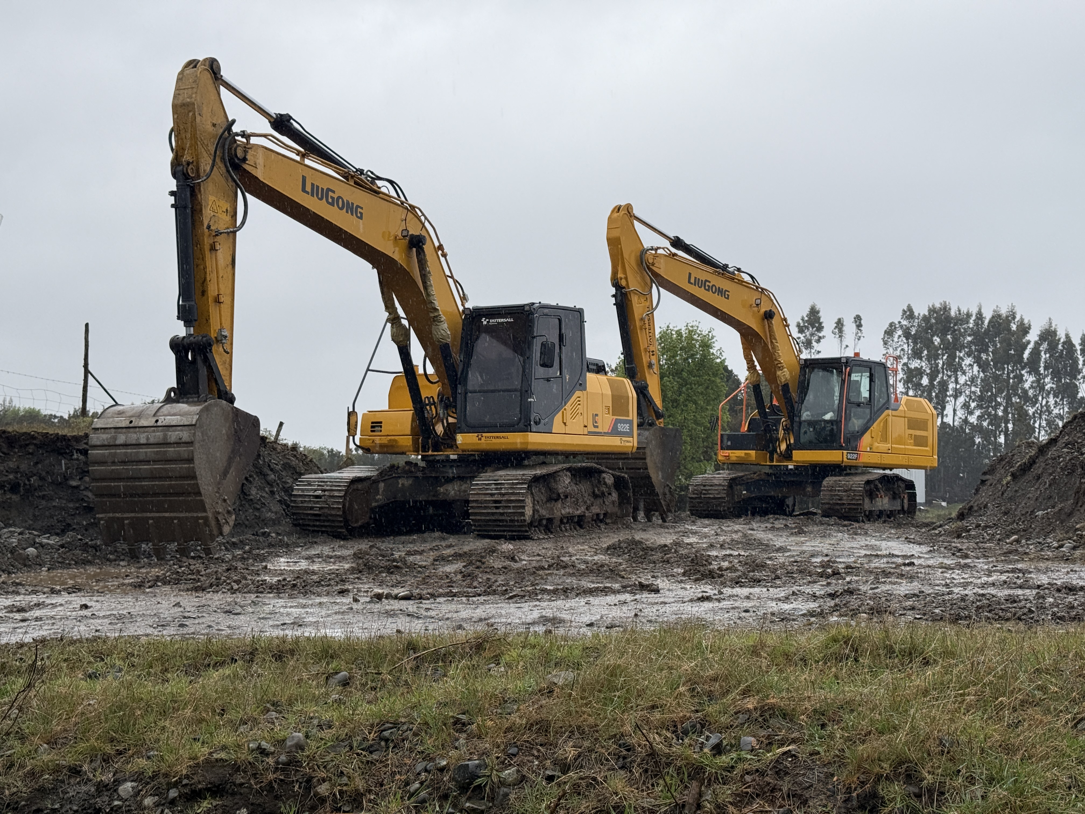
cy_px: 407
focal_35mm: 48
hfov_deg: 39.7
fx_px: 1505
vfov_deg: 30.3
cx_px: 542
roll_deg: -0.2
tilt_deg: +3.5
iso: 64
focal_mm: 6.76
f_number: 1.78
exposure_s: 1/625
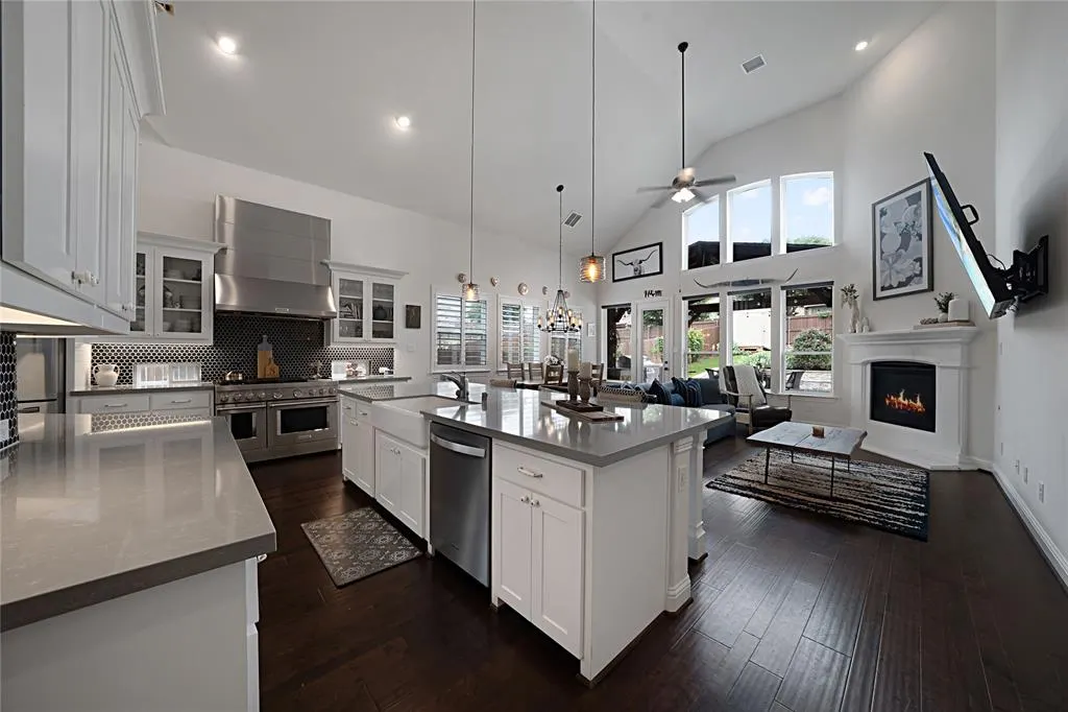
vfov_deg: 90.0
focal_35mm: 12
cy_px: 356
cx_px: 534
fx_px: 356
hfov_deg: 112.6
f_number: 9
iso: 500
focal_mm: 12
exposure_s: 1/10
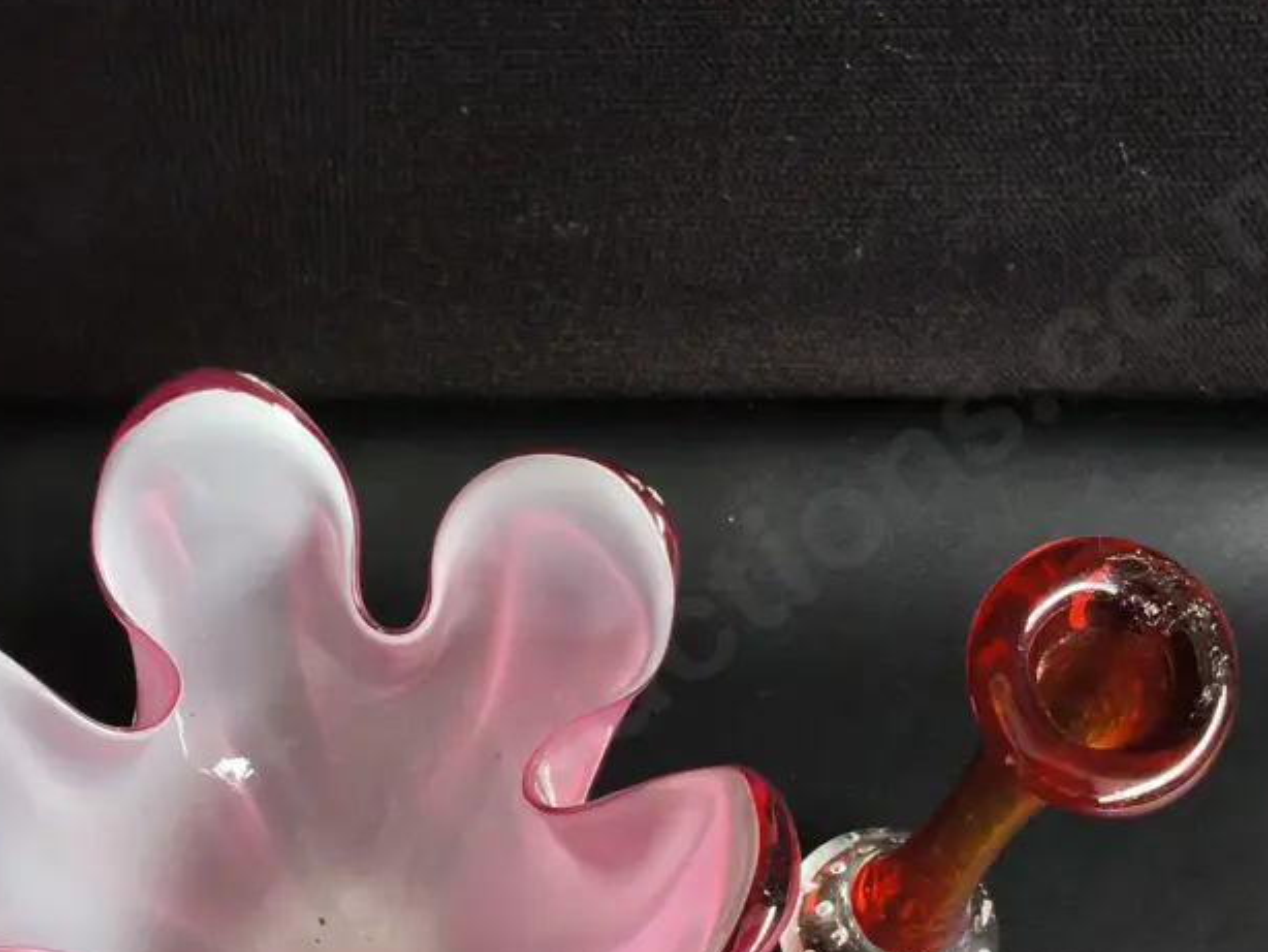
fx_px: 1649
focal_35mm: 45
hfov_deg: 41.8
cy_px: 783
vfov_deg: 31.3
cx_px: 500
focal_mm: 2.87
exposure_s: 1/100
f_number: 2
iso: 100
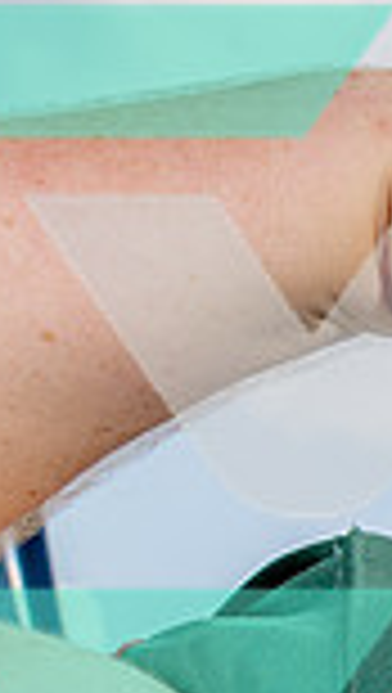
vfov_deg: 19.8
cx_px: 1176
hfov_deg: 9.4
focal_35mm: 101
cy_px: 846
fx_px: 1860
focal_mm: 24
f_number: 9.5
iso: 100
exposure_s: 1/125
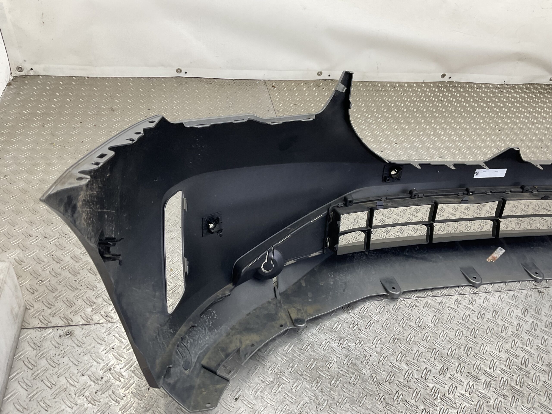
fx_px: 462
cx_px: 276
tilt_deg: -40.9
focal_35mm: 29
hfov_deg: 61.7
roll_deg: -12.3
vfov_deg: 48.2
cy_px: 207
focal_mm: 3
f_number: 1.8
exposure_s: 1/120
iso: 50
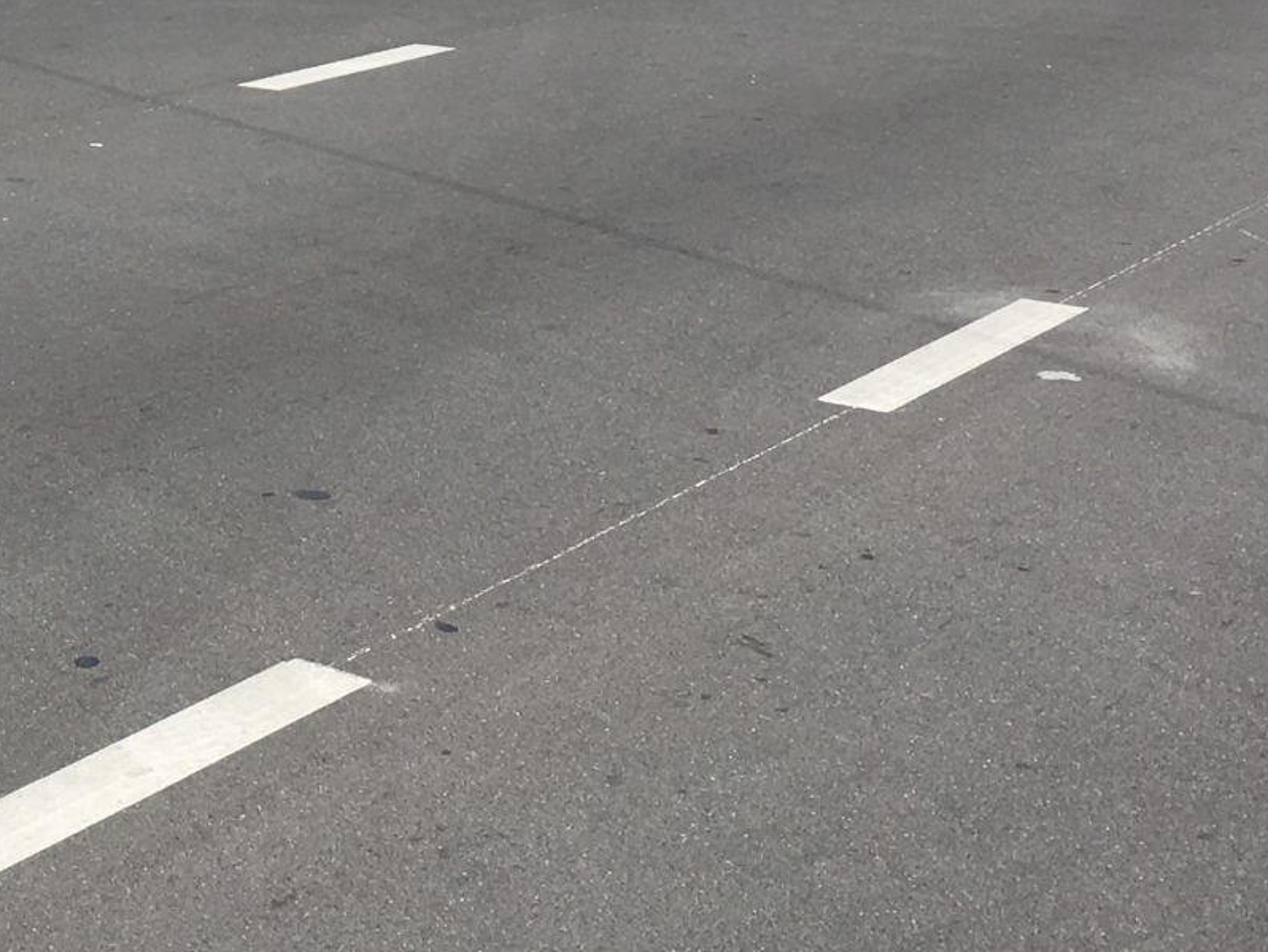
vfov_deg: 15.2
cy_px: -256
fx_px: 3408
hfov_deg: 20.6
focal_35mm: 93
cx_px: 118
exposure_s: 1/1166
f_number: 2.2
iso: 25
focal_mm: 4.15
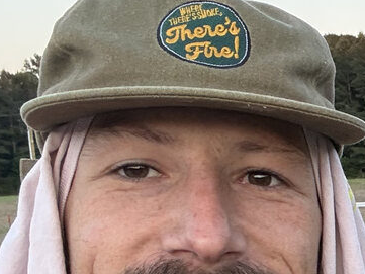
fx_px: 1076
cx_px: 578
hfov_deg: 17.0
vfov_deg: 14.1
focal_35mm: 102
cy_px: 314
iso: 80
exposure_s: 1/87
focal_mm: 2.69
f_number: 1.9
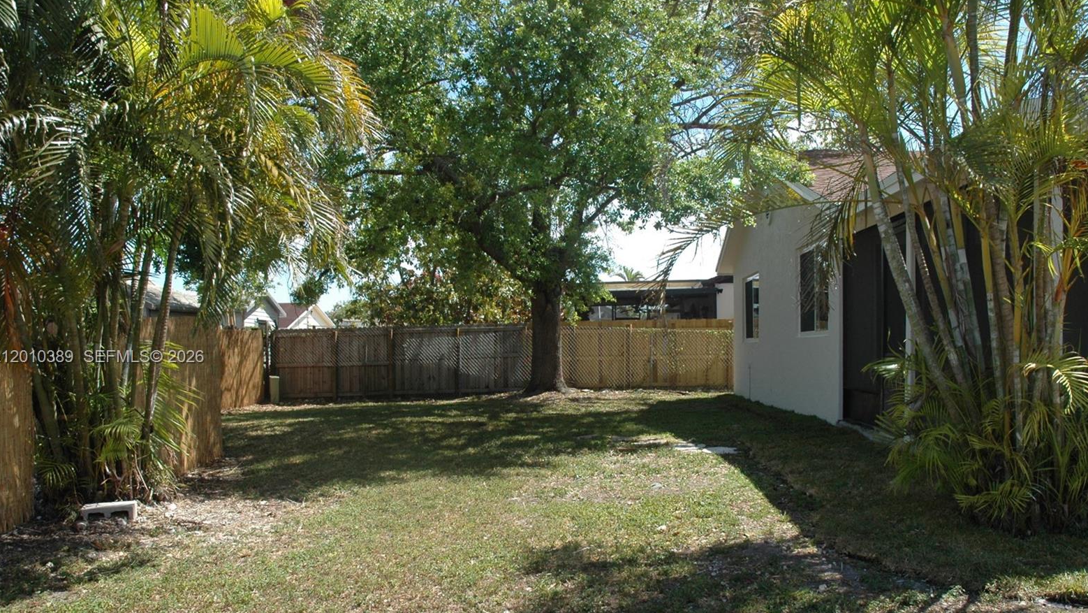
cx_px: 545
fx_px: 837
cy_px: 358
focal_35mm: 29
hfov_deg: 66.1
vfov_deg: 40.1
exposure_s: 1/250
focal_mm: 18
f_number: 8
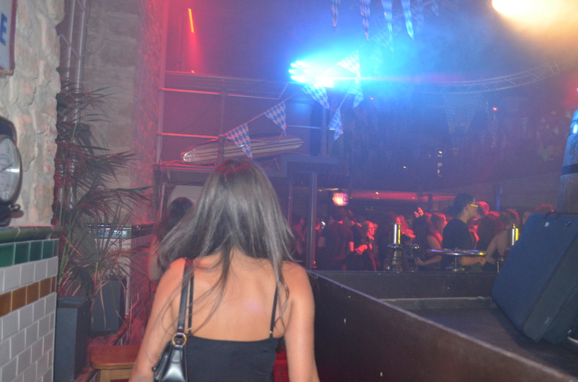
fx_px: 481
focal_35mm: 30
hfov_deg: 62.0
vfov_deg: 43.4
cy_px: 191
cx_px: 289
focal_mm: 20
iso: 3200
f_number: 3.8
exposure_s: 1/60
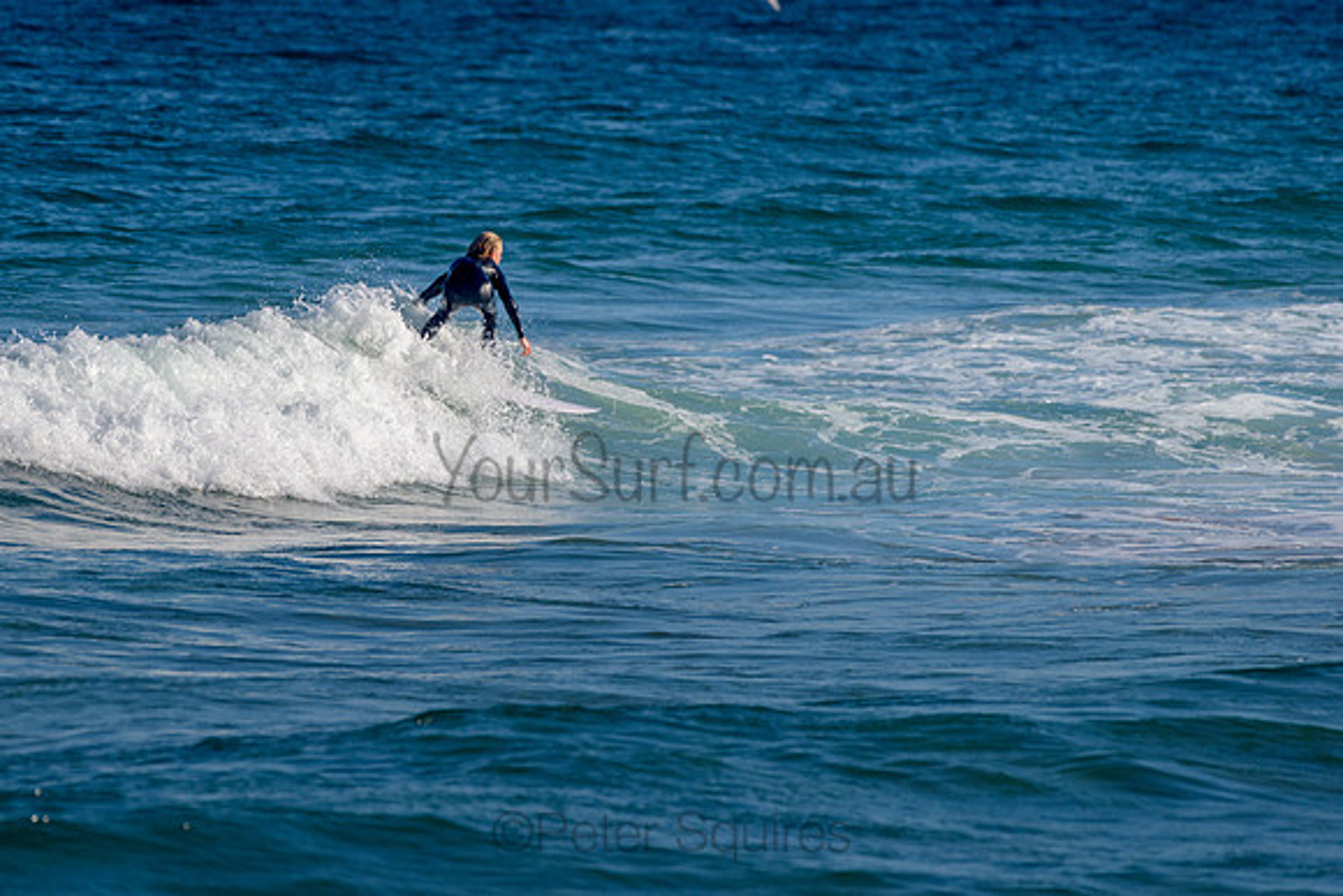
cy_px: 383
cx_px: 519
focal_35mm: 613
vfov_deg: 2.2
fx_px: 22881
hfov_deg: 3.4
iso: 160
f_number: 5.6
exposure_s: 1/2000
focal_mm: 500
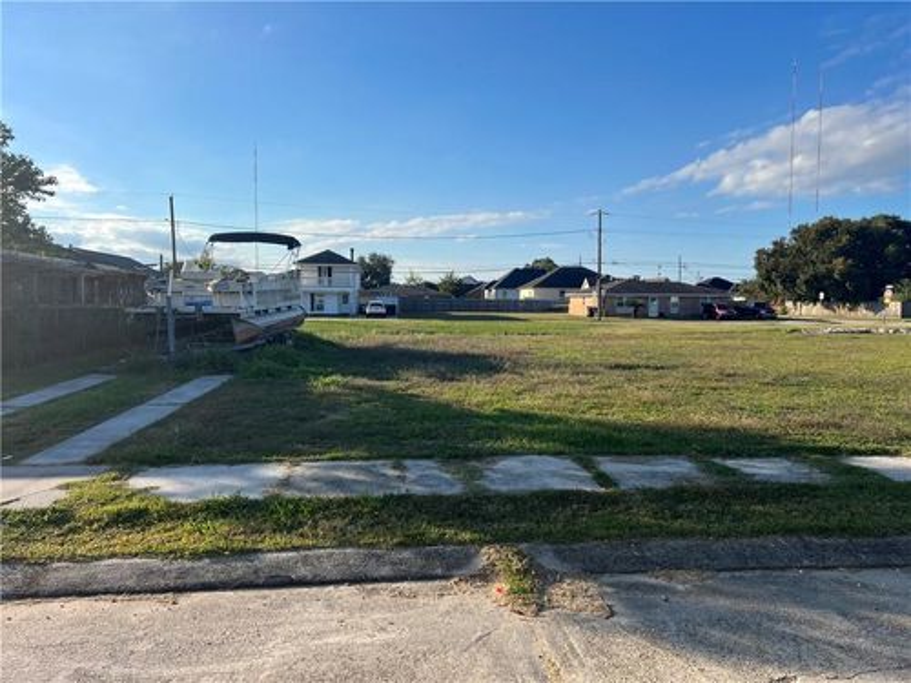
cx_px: 456
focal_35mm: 26
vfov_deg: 53.1
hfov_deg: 67.3
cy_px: 342
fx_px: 684
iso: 50
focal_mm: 5.7
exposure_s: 1/4115
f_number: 1.5
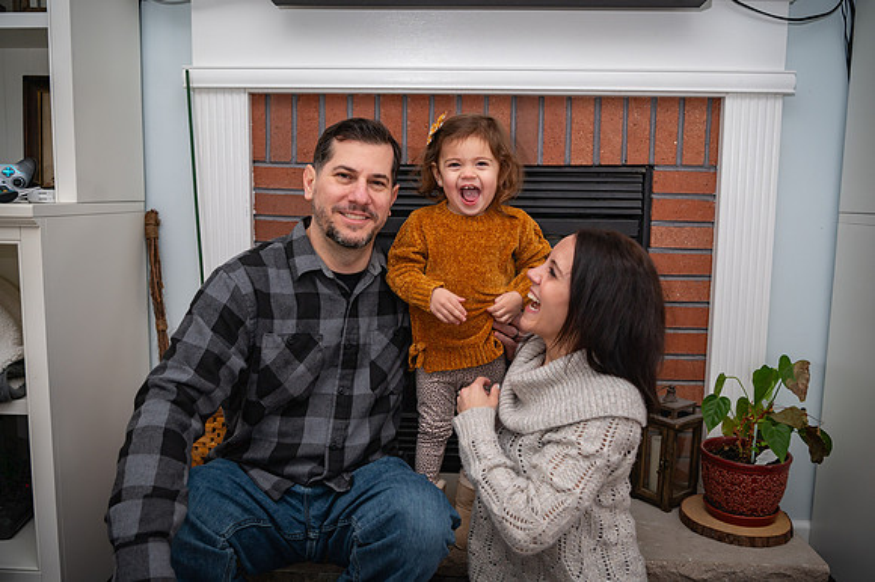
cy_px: 291
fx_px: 753
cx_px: 438
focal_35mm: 31
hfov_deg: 60.3
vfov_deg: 42.3
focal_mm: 31
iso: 200
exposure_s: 1/125
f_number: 4
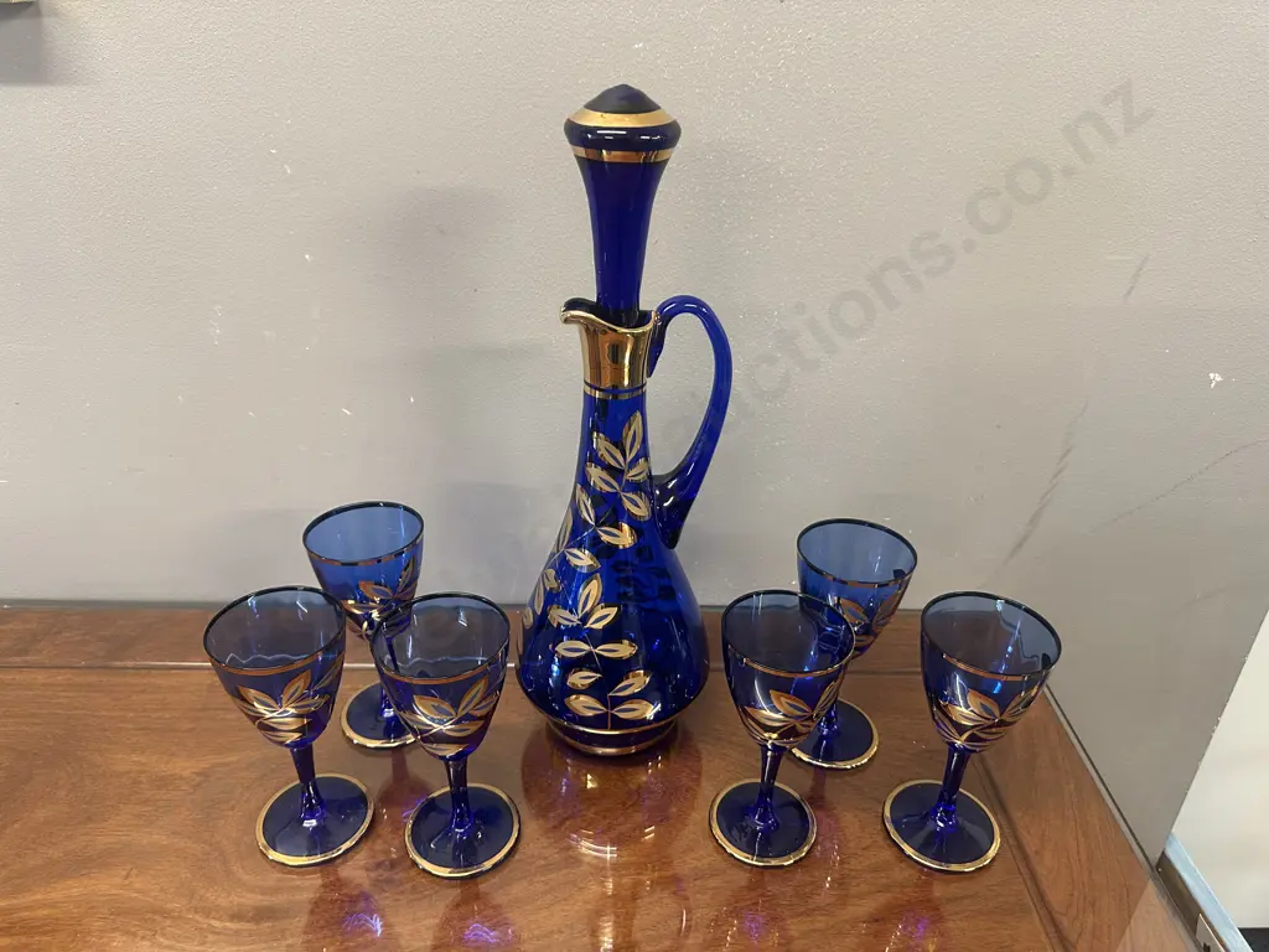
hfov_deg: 71.6
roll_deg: -0.9
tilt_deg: -28.7
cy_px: 476
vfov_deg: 56.8
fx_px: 880
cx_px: 634
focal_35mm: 24
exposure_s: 1/50
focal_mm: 6.86
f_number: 1.78
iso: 320
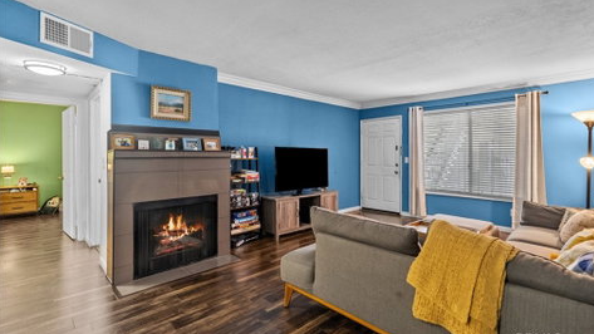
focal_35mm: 17
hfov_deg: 95.9
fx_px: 268
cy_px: 147
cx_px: 298
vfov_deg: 63.7
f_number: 8
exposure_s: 1/6
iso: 2000
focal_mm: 16
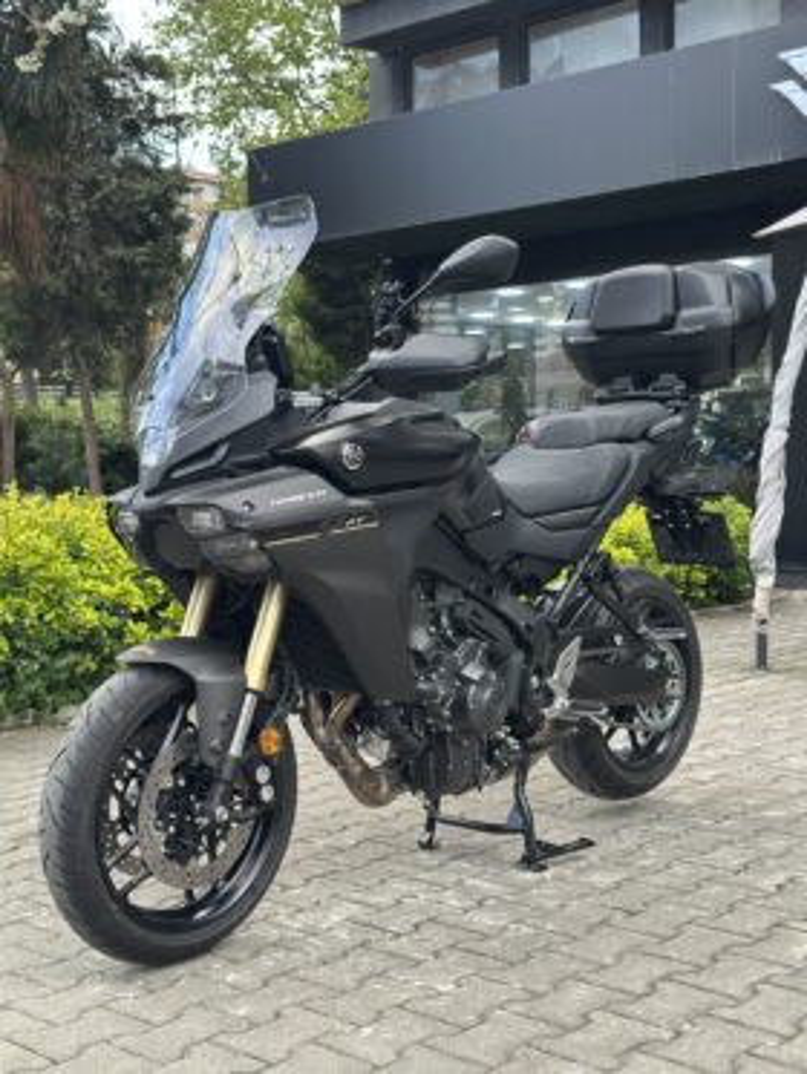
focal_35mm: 48
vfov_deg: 39.6
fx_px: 1491
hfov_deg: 30.3
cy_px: 537
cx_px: 404
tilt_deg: -2.6
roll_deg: +1.3
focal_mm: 6.86
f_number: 1.78
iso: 100
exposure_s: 1/172
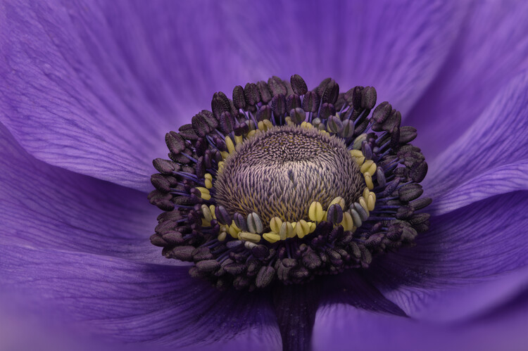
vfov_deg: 13.0
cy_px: 176
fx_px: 1539
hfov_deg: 19.5
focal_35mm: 105
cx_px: 264
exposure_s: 1/200
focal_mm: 105
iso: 50
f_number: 4.2
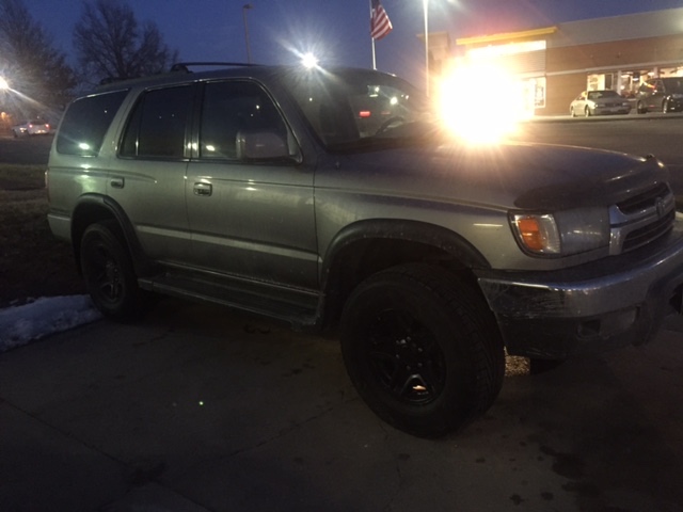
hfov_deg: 61.7
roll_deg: +4.7
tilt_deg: -12.9
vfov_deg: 48.2
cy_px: 256
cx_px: 342
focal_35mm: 29
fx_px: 572
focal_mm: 4.15
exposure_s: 1/15
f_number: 2.2
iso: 320
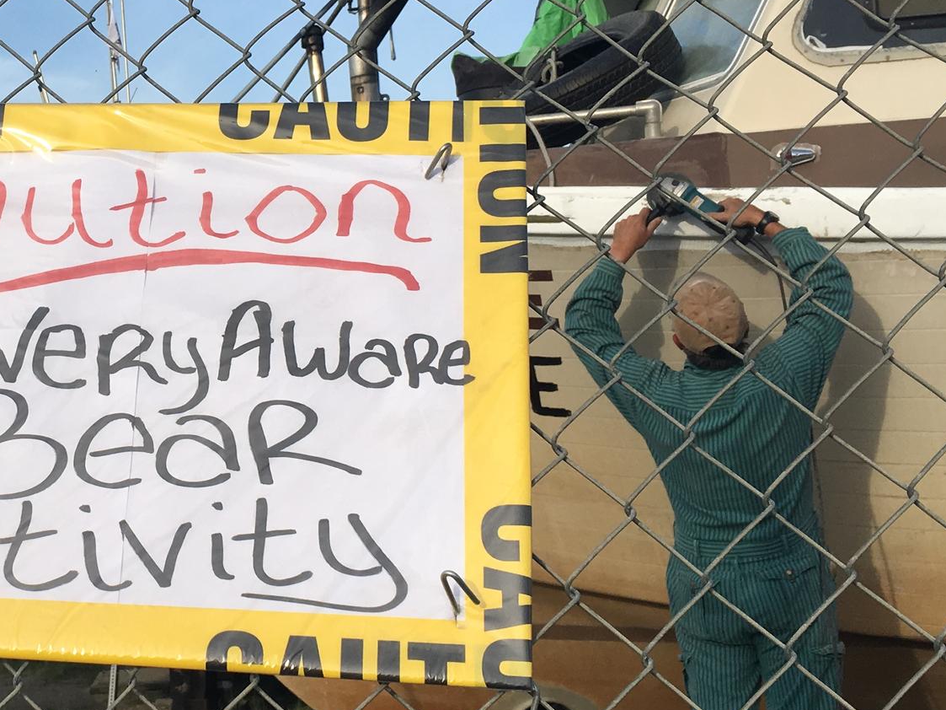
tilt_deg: +7.0
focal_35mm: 62
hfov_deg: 29.7
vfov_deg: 23.6
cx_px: 67
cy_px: 266
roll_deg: +4.8
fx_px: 1694
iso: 25
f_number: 2.2
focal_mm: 4.15
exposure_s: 1/1183
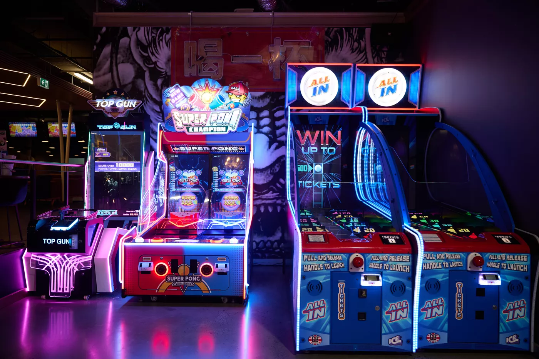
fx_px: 457
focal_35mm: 30
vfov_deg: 42.9
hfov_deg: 61.1
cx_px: 270
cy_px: 180
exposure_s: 1/80
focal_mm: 30.5
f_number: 3.2
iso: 320
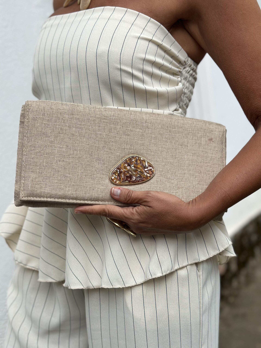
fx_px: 483
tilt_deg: -3.1
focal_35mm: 48
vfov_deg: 39.7
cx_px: 130
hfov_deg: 30.3
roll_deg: +3.5
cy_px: 174
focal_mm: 6.86
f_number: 1.78
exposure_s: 1/142
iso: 80
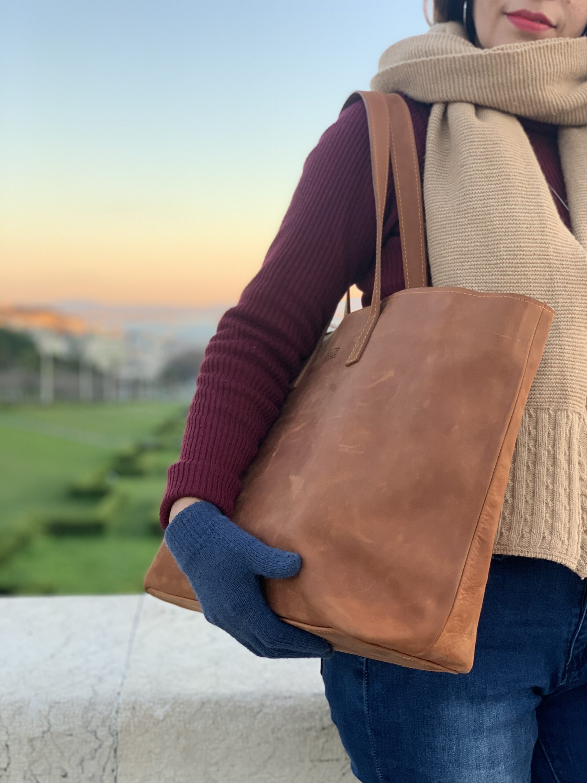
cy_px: 392
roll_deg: -0.3
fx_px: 1176
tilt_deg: -3.9
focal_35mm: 52
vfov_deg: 36.8
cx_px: 294
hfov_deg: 28.0
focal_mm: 6
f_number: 2.4
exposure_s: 1/122
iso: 50
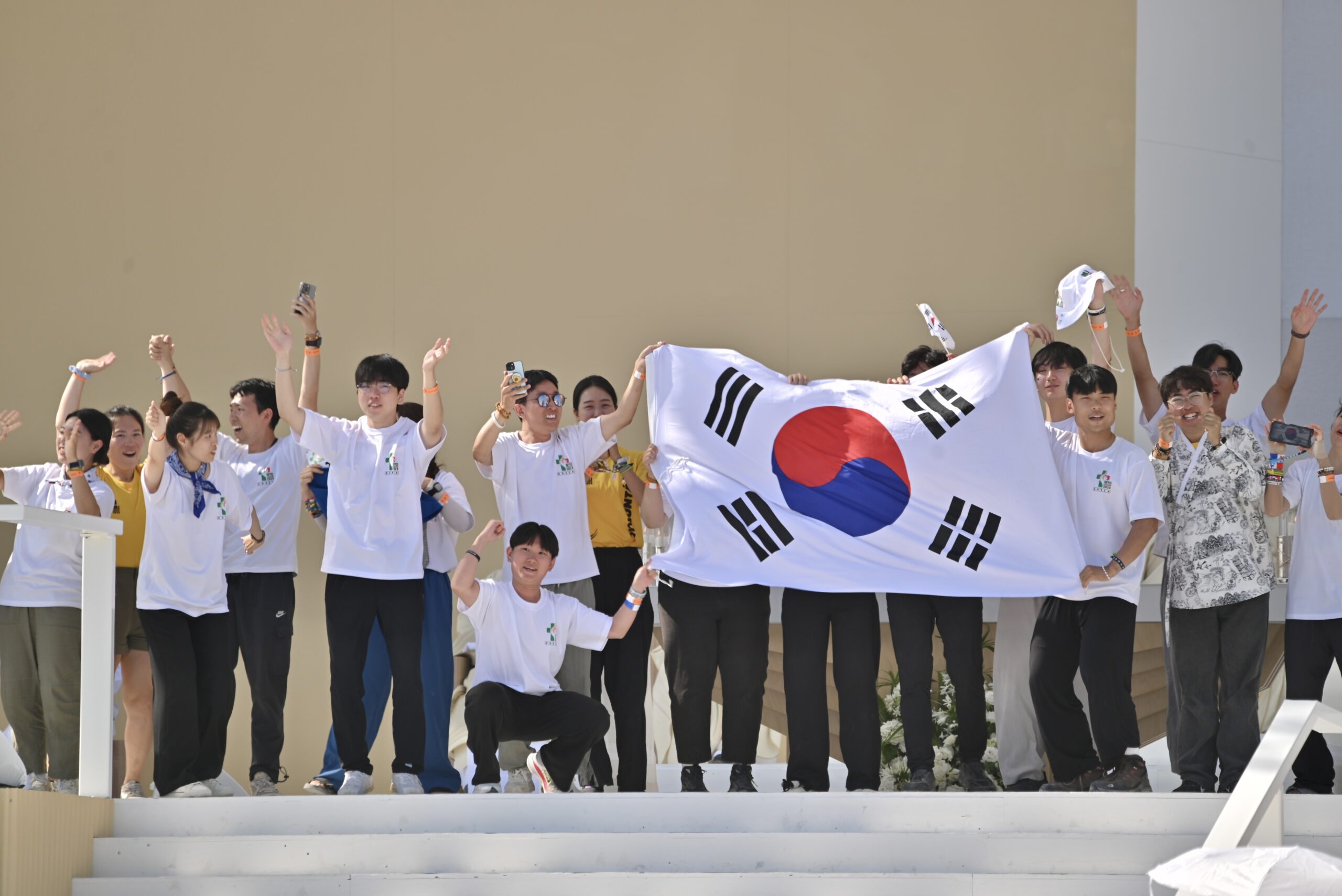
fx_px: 17899
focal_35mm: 480
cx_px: 671
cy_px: 448
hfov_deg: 4.3
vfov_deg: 2.9
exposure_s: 1/320
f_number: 6.3
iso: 50
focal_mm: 480
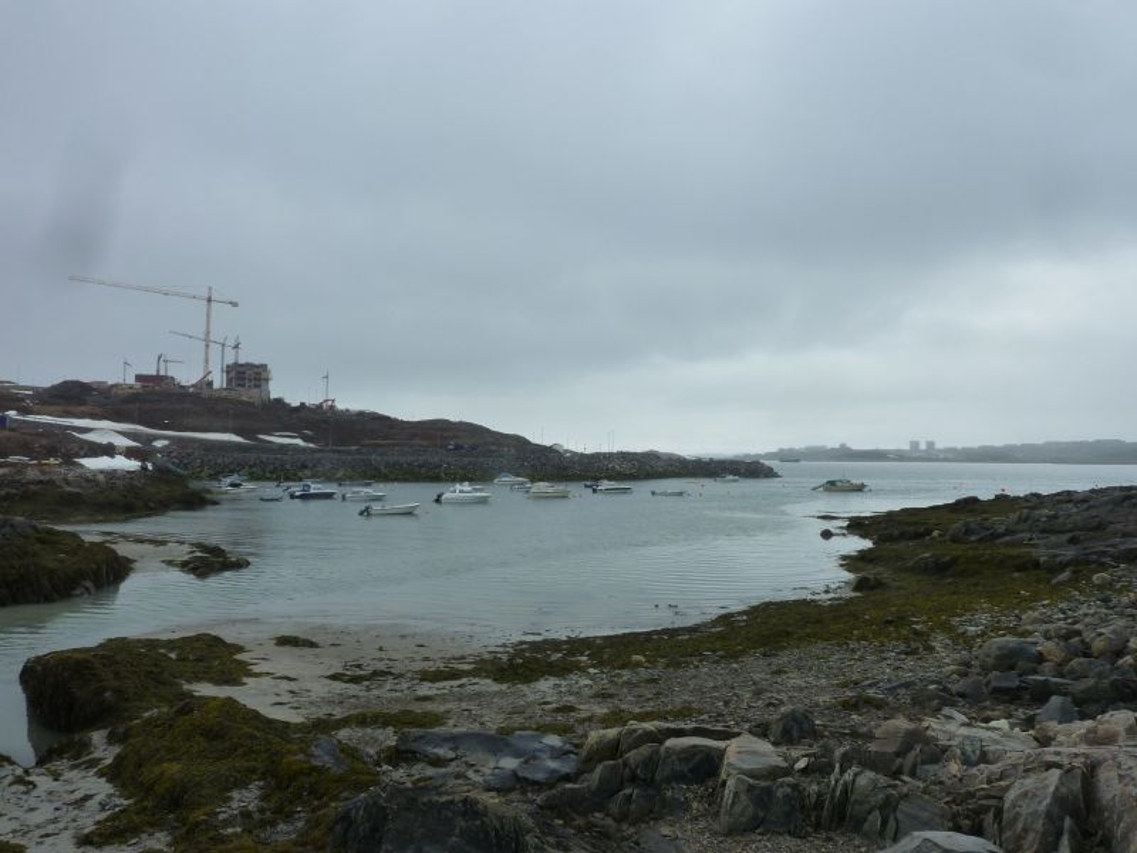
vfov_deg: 54.9
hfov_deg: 69.4
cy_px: 426
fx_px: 821
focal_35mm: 25
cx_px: 568
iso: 125
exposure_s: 1/500
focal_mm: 4.1
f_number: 5.6
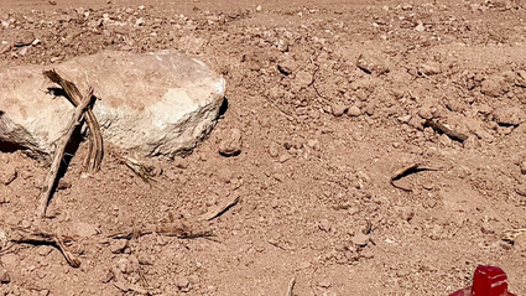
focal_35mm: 126
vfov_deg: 9.4
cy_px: -95
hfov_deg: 16.7
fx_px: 1757
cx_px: 1
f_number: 1.78
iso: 80
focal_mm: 6.76
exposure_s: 1/10309
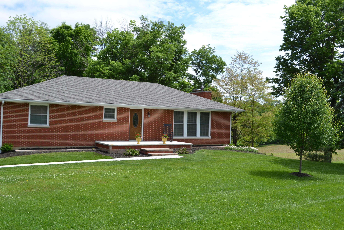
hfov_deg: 53.1
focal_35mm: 36
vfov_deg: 36.9
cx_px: 172
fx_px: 344
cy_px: 115
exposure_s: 1/250
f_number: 8
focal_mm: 24
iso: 100
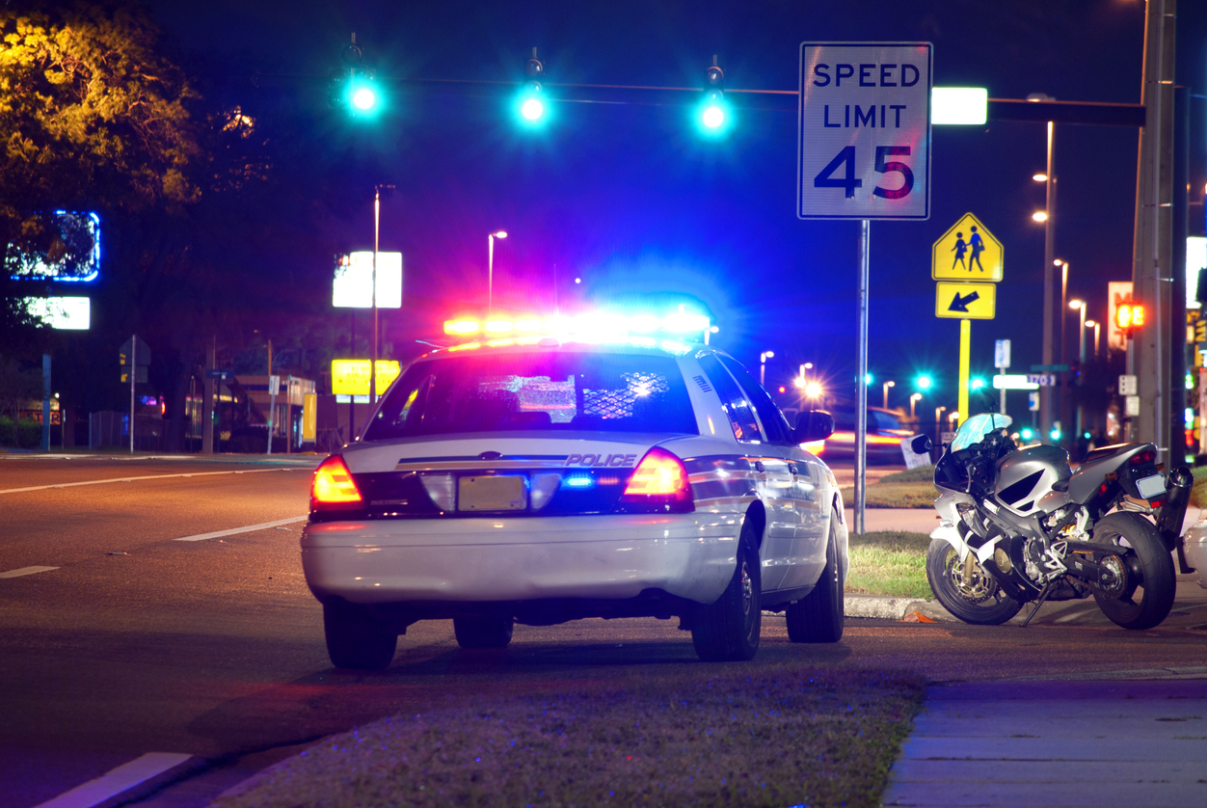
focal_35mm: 285
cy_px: 404
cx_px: 604
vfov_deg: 4.8
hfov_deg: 7.2
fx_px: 9566
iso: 200
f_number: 9
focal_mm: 190
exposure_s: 2
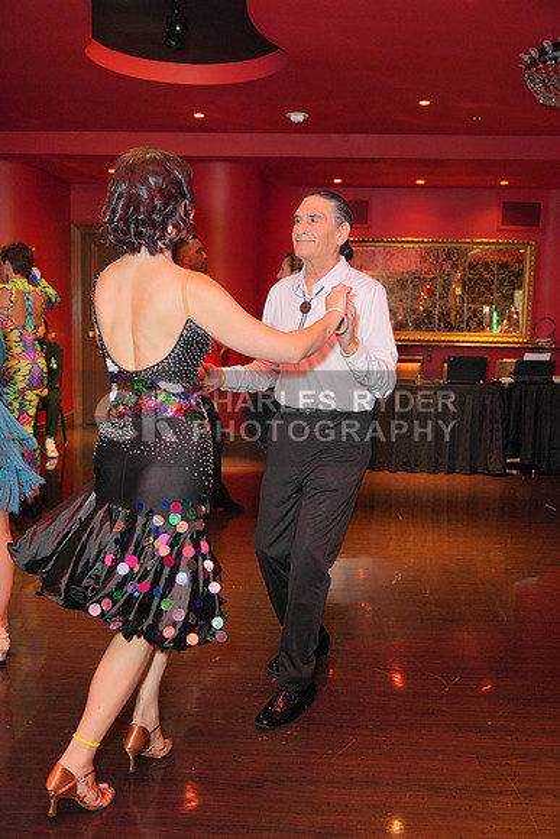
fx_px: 816
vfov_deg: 54.4
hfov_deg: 37.9
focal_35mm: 35
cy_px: 420
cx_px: 280
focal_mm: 35
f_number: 4
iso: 4000
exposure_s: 1/200
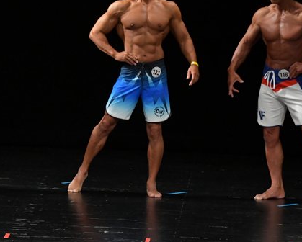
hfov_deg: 4.6
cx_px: 103
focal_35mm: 416
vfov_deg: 3.7
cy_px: 68
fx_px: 3722
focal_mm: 160
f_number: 5.6
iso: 3200
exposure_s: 1/400
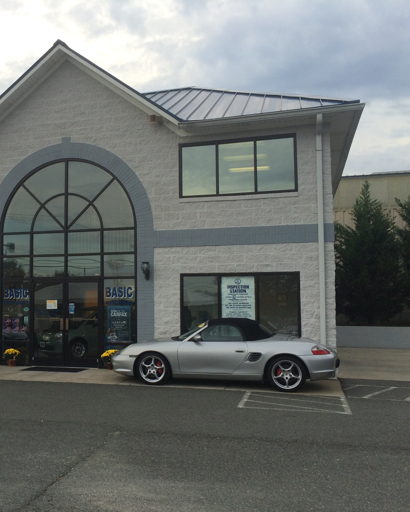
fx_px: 576
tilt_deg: +5.5
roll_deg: +0.3
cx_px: 98
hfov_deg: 38.1
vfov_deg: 47.9
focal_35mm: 38
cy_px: 257
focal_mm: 4.15
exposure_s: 1/336
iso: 32
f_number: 2.2
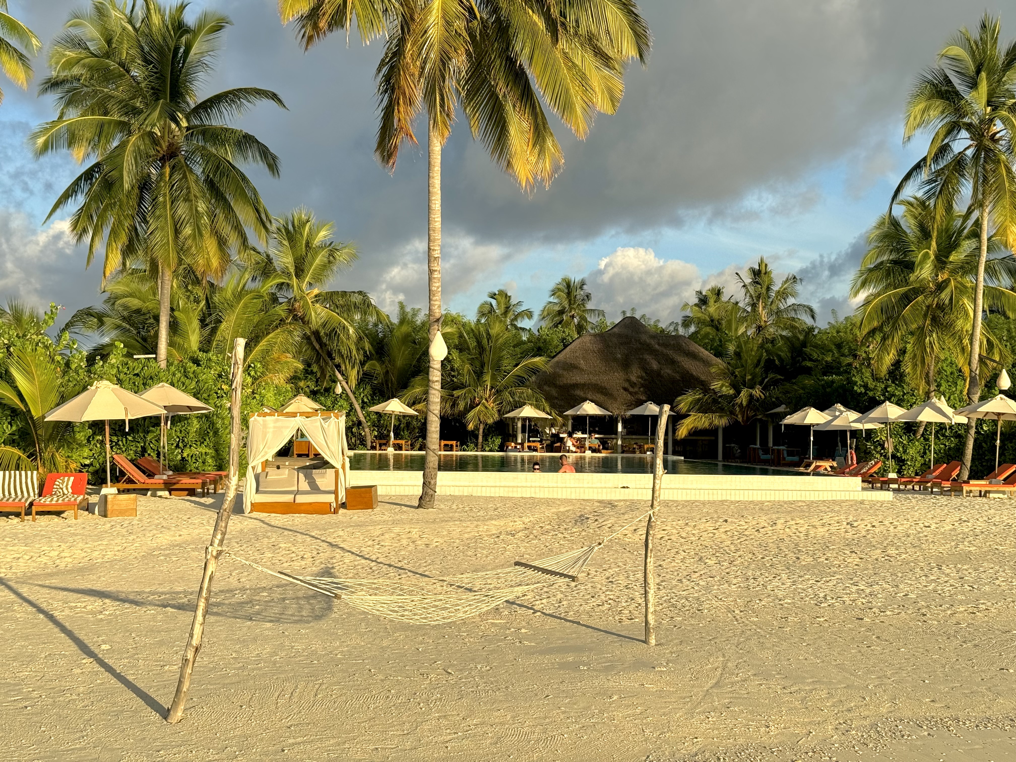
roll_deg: -1.1
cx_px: 508
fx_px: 1409
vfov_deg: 30.3
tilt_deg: +1.7
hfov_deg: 39.7
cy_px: 381
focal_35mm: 48
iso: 64
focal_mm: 6.86
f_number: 1.78
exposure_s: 1/4049
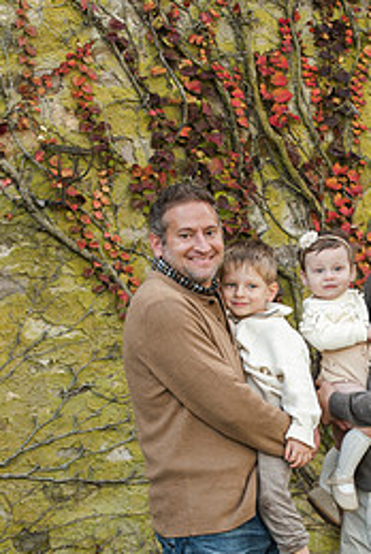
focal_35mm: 121
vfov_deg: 16.8
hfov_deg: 11.3
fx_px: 1865
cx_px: 290
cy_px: 426
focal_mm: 70
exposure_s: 1/400
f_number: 4.5
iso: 800
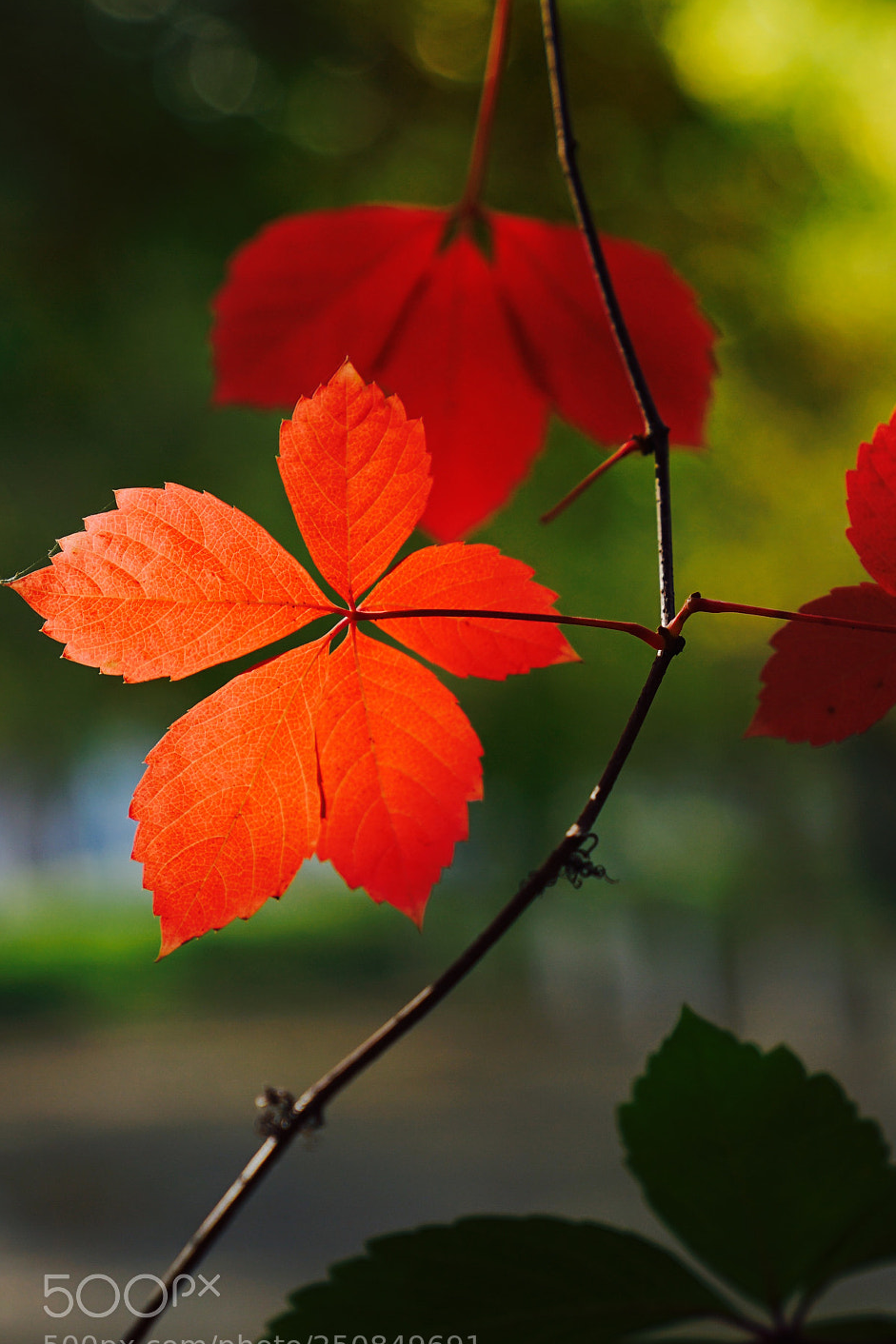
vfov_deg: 17.2
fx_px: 4443
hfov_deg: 11.5
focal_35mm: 119
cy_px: 660
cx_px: 491
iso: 100
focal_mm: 70
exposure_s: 1/500
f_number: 2.8
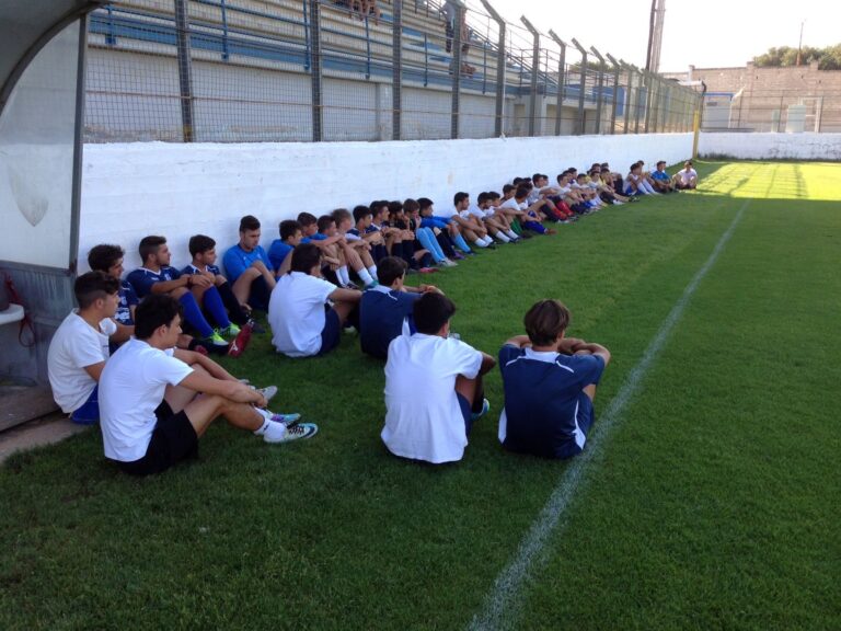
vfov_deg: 42.9
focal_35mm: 33
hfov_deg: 55.4
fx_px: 802
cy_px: 316
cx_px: 420
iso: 50
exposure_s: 1/276
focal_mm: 4.13
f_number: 2.4
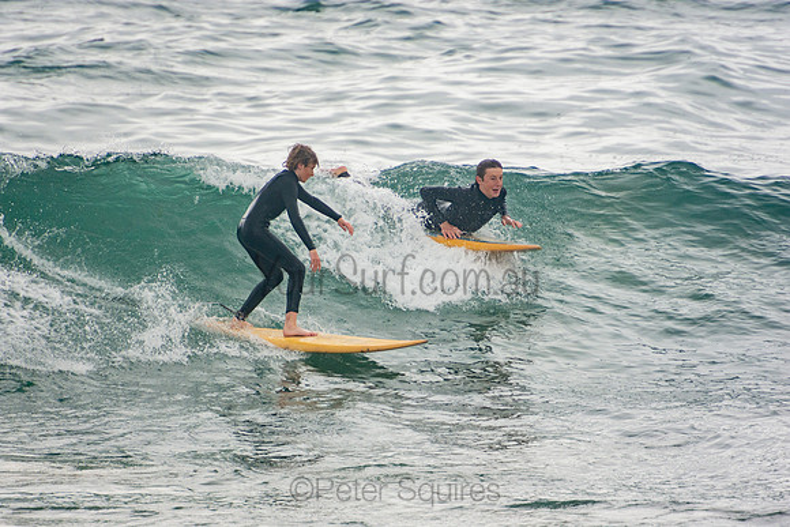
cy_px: 264
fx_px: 13169
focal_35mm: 600
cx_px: 395
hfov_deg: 3.4
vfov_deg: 2.3
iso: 360
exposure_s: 1/1250
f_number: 5.6
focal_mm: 400
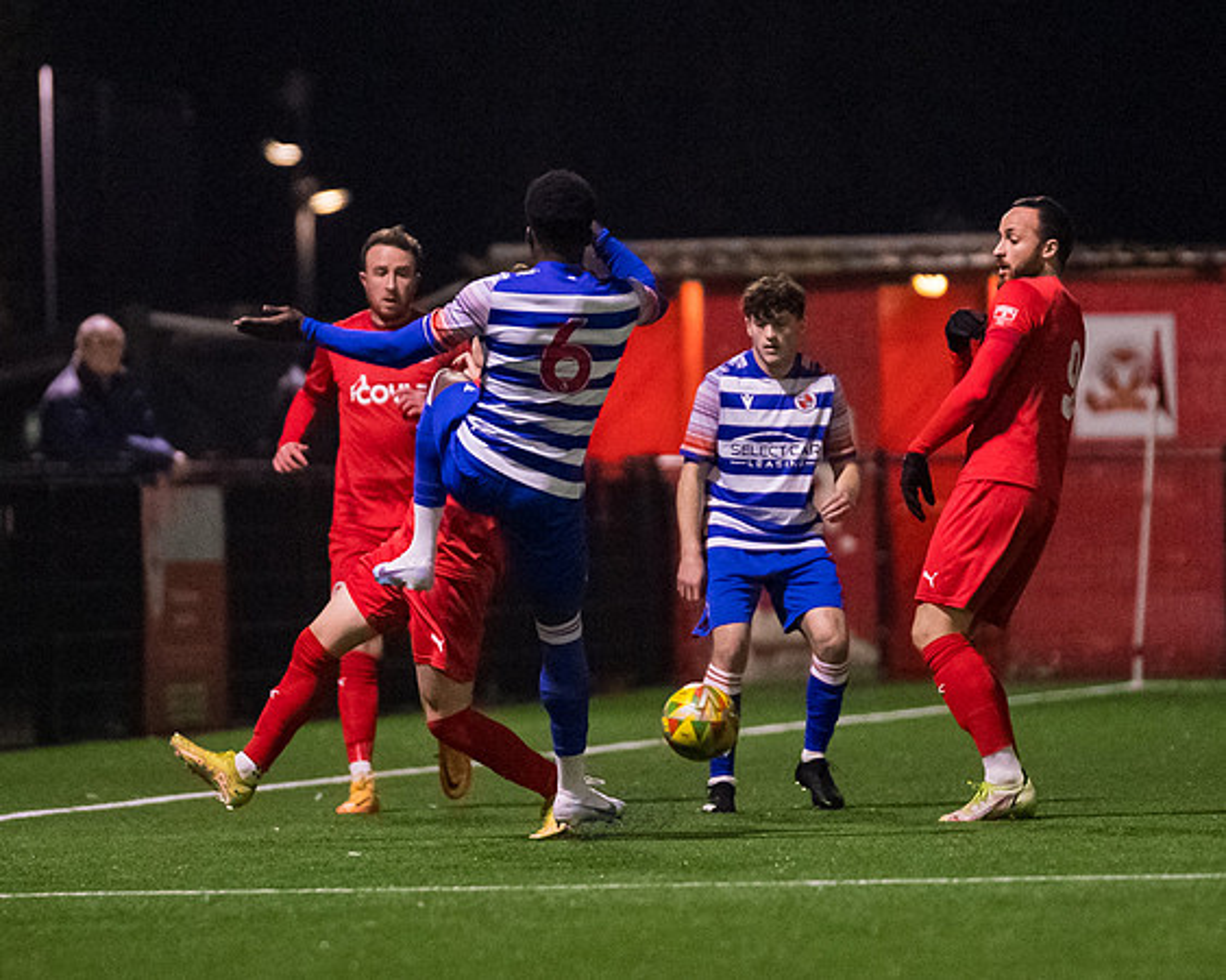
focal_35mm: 650
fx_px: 23563
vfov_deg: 2.4
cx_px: 567
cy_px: 441
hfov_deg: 3.0
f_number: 2.8
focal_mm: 300
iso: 8000
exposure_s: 1/1000
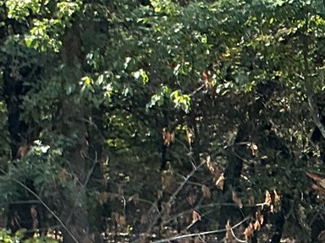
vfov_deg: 10.2
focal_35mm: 145
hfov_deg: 12.8
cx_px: 512
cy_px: 84
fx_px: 1361
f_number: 1.8
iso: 25
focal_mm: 3
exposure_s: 1/165
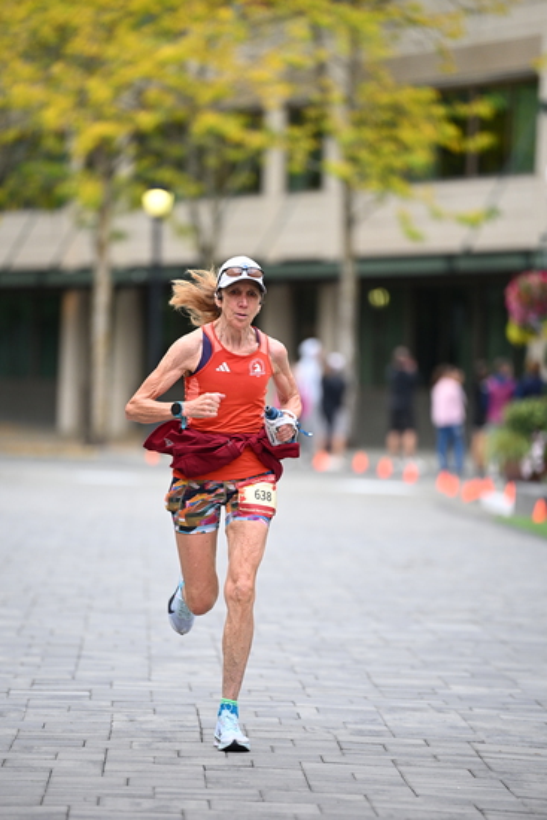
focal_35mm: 200
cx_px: 274
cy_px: 410
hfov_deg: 6.9
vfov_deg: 10.3
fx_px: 4555
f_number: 2.8
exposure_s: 1/2000
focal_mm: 200
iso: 1000
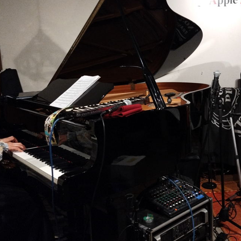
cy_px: 108
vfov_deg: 40.9
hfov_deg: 40.5
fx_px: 323
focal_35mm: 41
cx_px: 159
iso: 400
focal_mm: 4.71
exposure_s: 1/45
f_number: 1.7
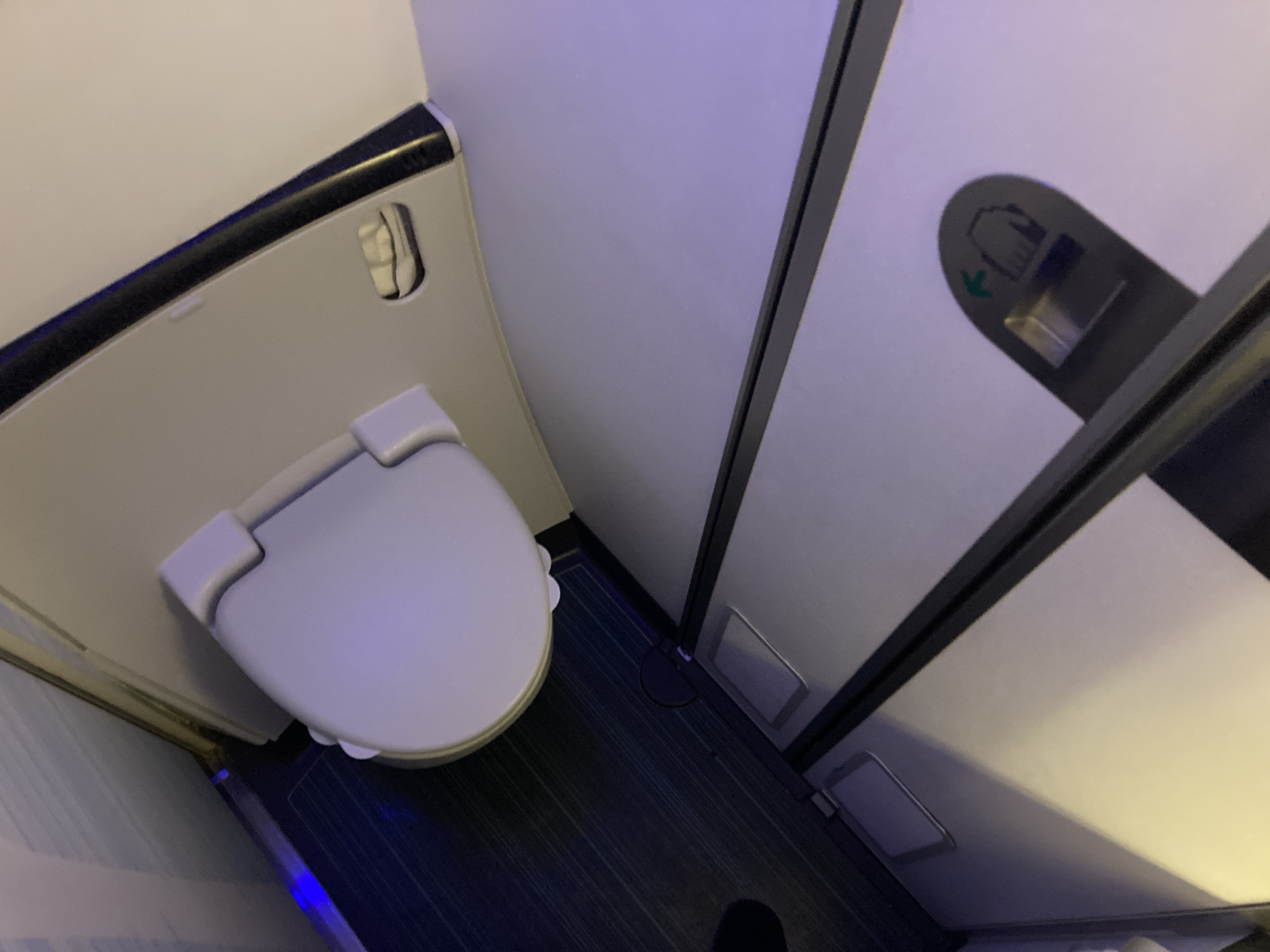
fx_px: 1027
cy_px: 476
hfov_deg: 63.4
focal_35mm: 28
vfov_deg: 49.7
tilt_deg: -63.8
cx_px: 635
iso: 640
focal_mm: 3.99
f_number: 1.8
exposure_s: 1/21
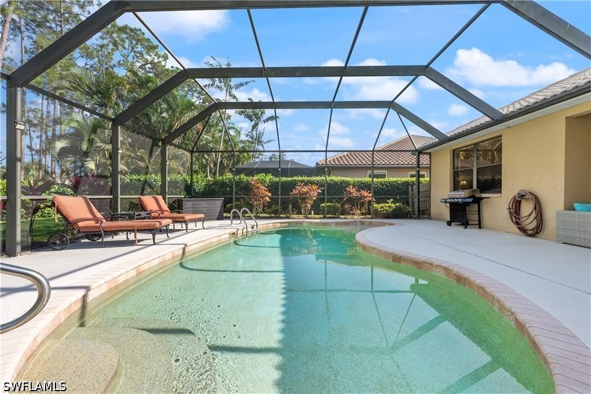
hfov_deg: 112.6
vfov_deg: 90.0
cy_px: 197
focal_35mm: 12
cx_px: 296
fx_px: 197
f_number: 9
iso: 200
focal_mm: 12
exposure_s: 1/40
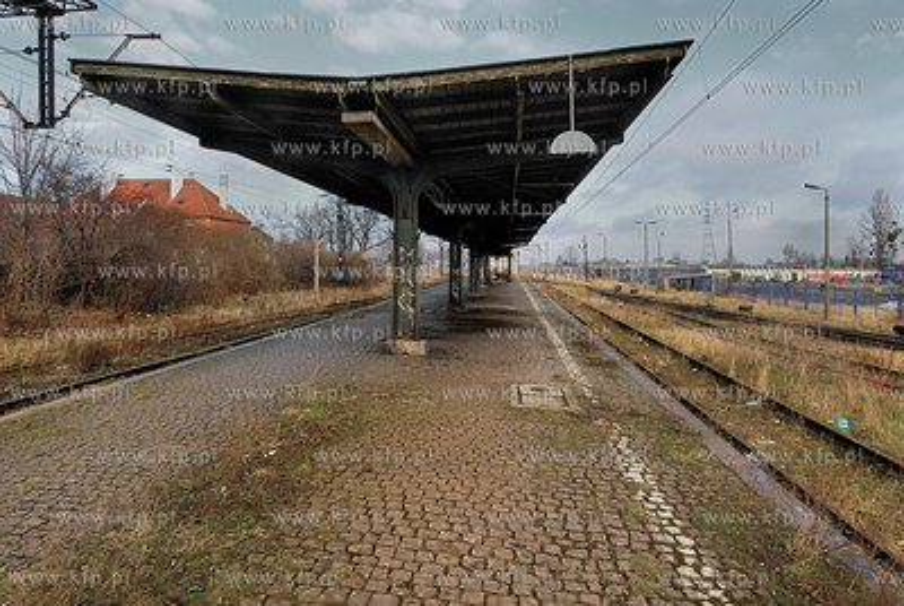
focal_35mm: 21
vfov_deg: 59.7
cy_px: 303
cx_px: 452
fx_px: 528
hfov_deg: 81.1
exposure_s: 1/125
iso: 200
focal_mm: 14
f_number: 9
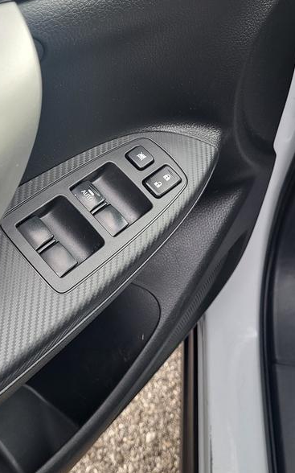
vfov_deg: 44.3
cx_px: 47
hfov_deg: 27.8
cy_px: 206
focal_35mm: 45
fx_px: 579
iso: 100
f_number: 1.8
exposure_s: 1/120
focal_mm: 5.4
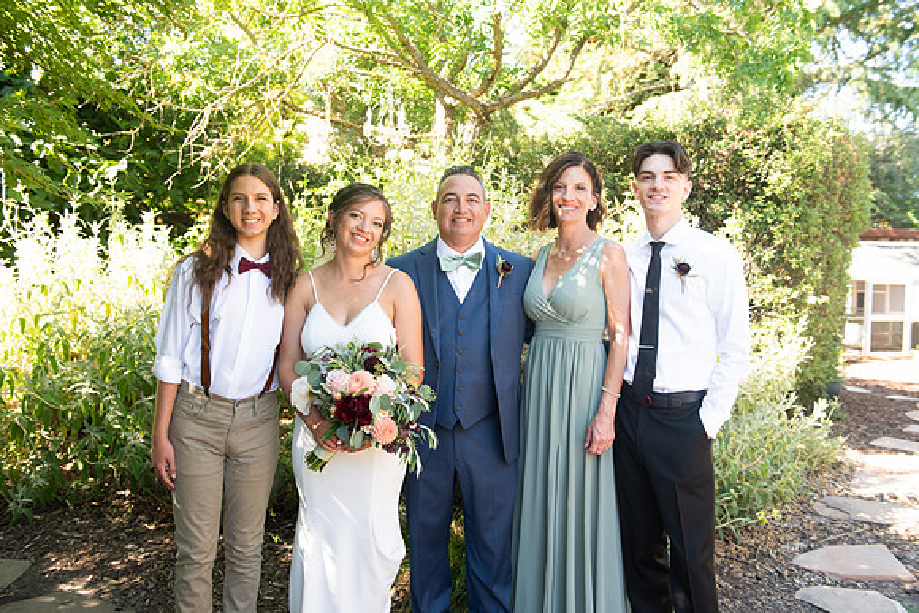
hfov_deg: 58.7
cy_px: 306
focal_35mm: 32
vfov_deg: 41.1
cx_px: 460
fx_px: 817
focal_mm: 32
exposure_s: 1/250
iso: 640
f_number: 4.5
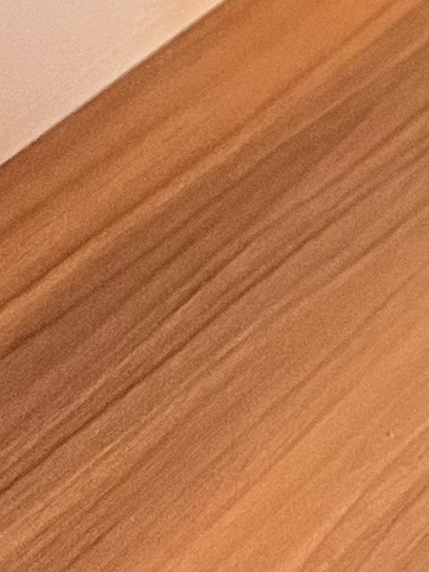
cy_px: -1034
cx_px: 1061
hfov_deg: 8.3
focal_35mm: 163
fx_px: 2694
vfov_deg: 9.8
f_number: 1.5
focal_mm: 5.7
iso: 250
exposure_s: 1/50
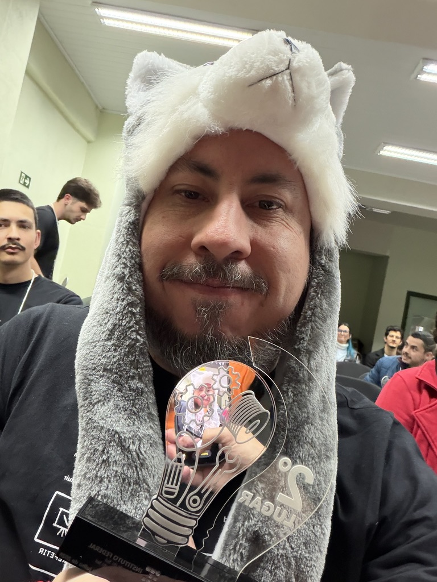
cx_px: 218
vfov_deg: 60.0
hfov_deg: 46.8
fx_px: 505
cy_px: 291
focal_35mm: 30
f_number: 1.9
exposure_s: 1/30
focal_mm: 2.71
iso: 320
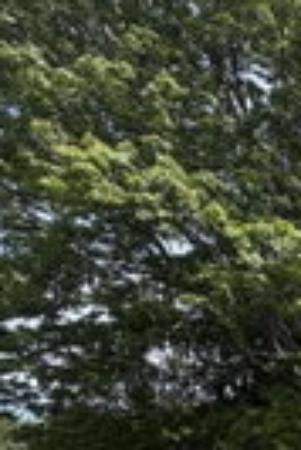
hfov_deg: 13.2
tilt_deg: +1.6
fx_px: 700
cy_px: 538
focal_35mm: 56
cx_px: 808
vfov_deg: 30.4
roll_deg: +1.2
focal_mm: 2.22
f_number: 2.2
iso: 32
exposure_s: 1/770
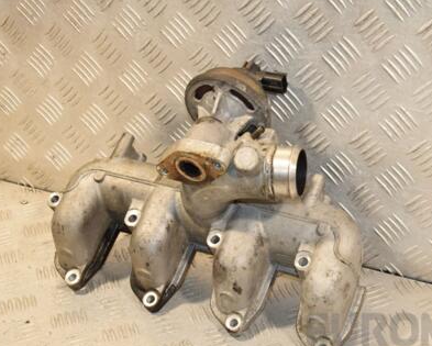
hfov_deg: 25.9
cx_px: 286
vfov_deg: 21.0
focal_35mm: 73
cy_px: 183
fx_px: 934
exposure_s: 1/200
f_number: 6.3
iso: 800
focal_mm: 34
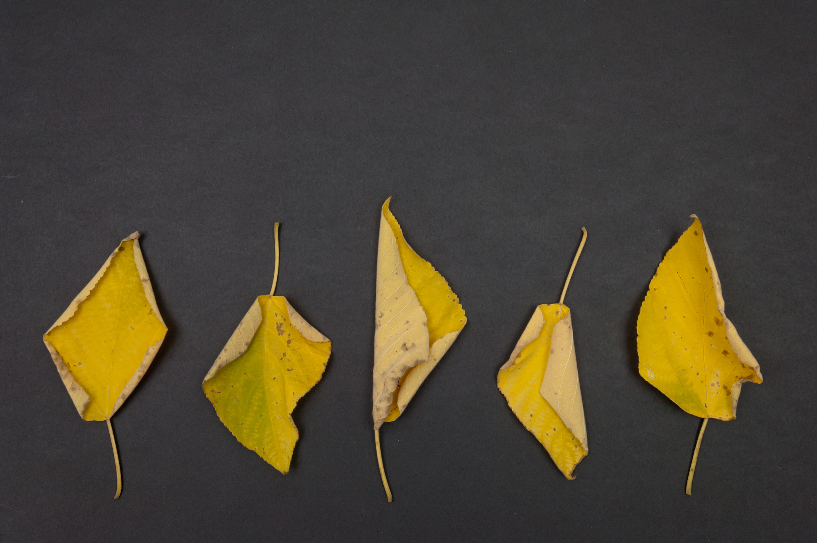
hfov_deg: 43.7
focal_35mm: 45
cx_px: 408
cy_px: 272
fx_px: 1020
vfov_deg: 29.8
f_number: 11
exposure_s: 1/160
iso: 320
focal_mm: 30
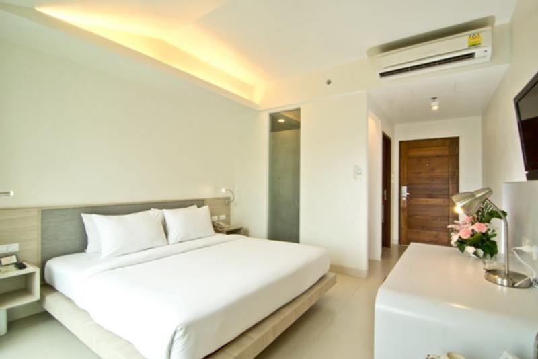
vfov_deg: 72.1
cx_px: 269
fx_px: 247
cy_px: 180
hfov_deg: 95.0
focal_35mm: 16
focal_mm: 11
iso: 250
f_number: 16
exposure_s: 1/13
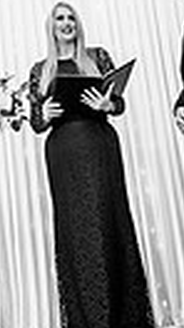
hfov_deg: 8.8
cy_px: -112
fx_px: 1183
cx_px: 5
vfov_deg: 15.0
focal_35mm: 136
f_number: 5.6
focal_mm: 38
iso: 400
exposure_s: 1/100
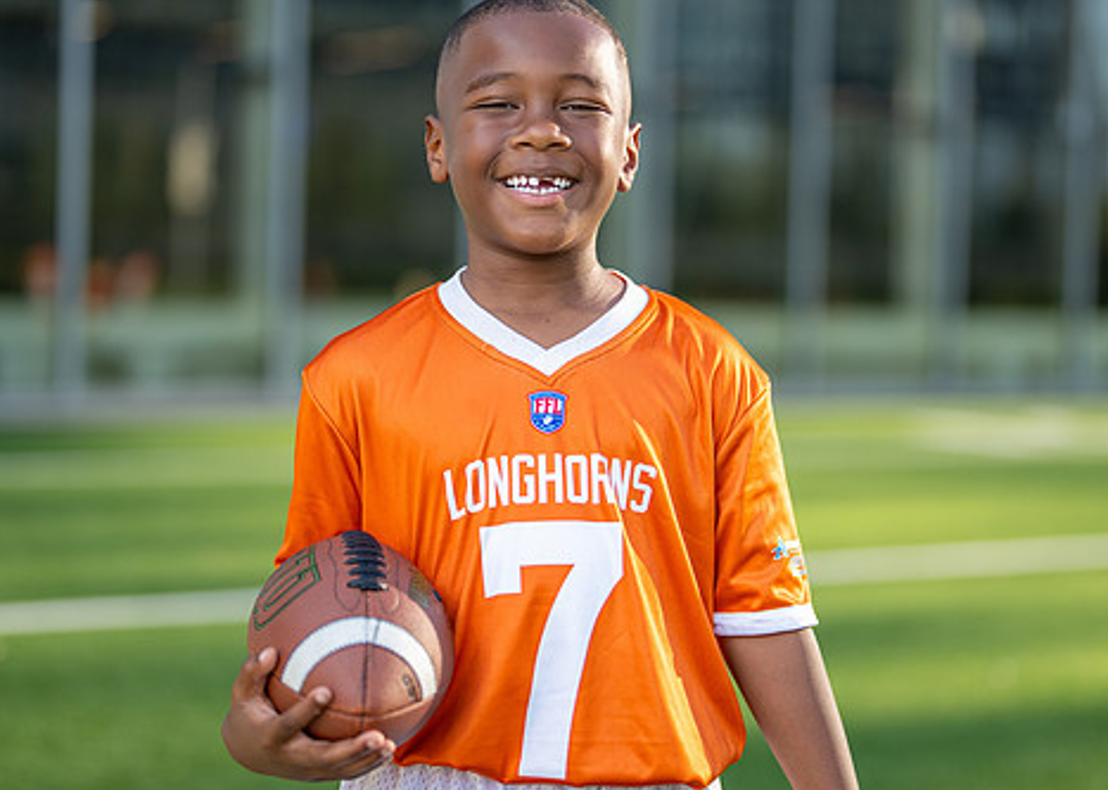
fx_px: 2422
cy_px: 347
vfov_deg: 18.5
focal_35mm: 77
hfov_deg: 25.8
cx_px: 608
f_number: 1.2
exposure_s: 1/2000
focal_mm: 50
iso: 100
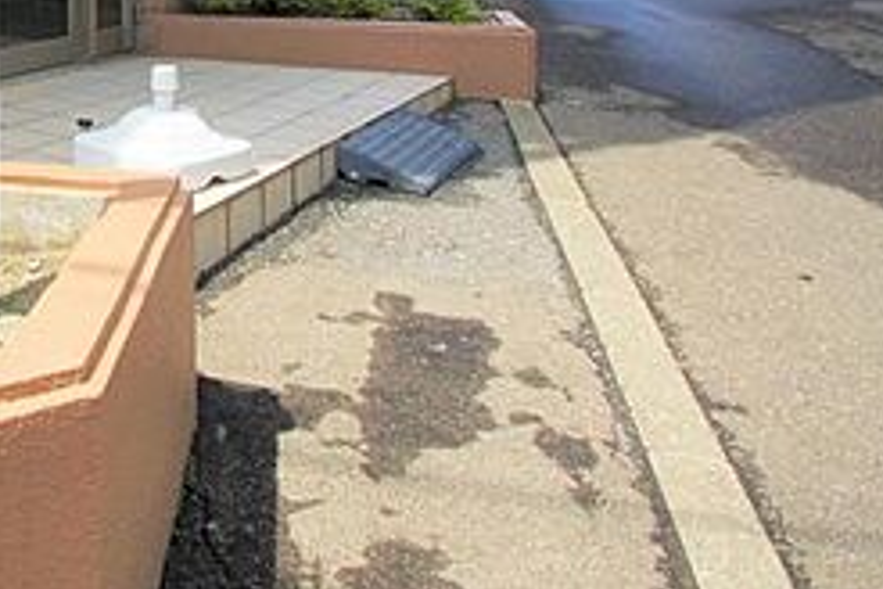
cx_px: 50
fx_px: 957
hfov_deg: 44.1
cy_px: -129
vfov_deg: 29.2
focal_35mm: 39
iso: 100
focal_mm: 10
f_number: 11
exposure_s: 1/80
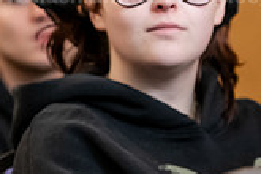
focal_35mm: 439
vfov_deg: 3.1
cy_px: 29
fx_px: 3183
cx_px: -85
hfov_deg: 4.7
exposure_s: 1/200
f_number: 3.2
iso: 2500
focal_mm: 125
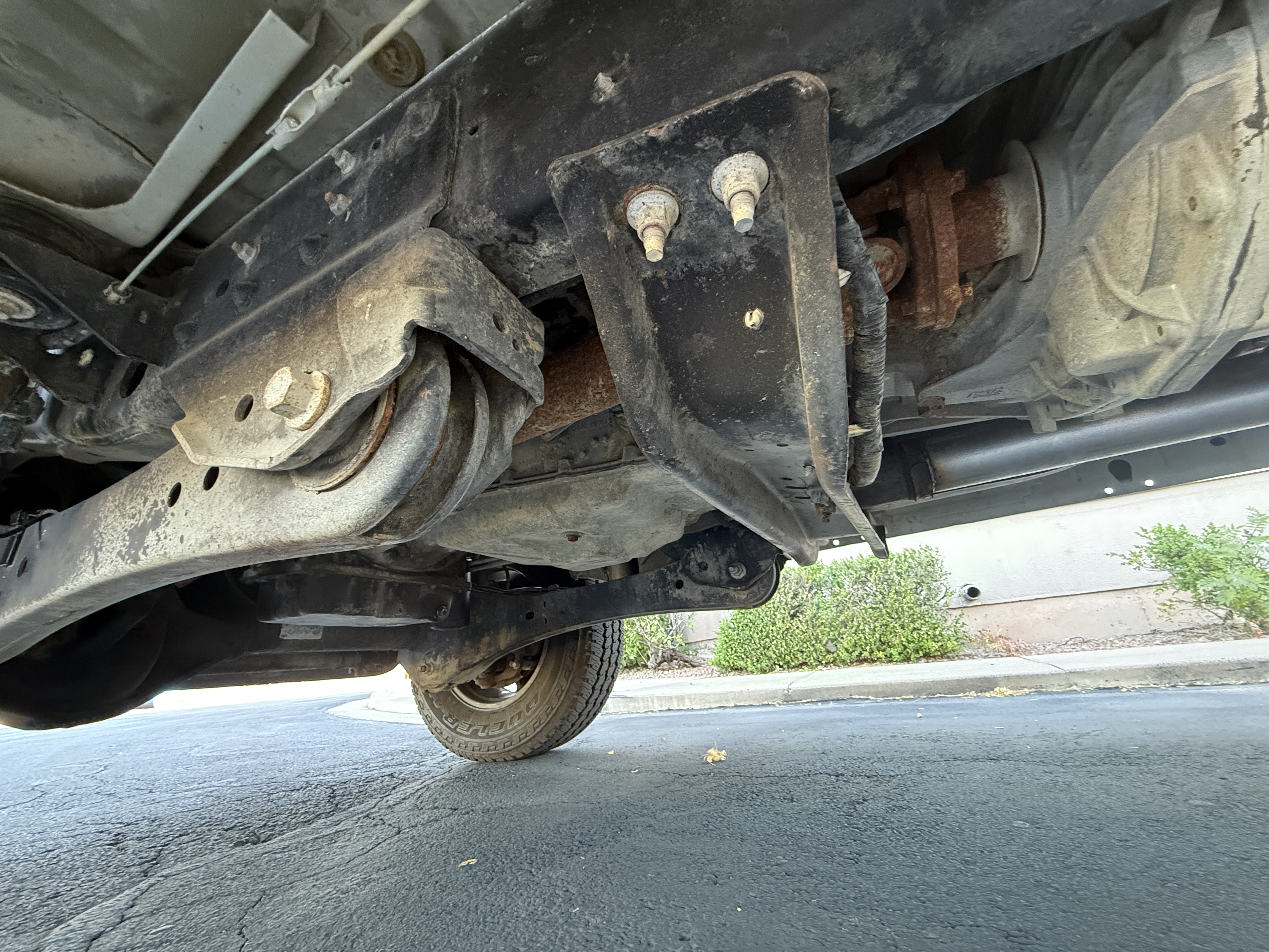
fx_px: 513
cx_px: 634
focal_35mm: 14
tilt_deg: +20.3
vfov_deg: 85.7
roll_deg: +5.9
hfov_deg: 102.1
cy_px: 476
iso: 640
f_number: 2.2
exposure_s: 1/60
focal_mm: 2.22
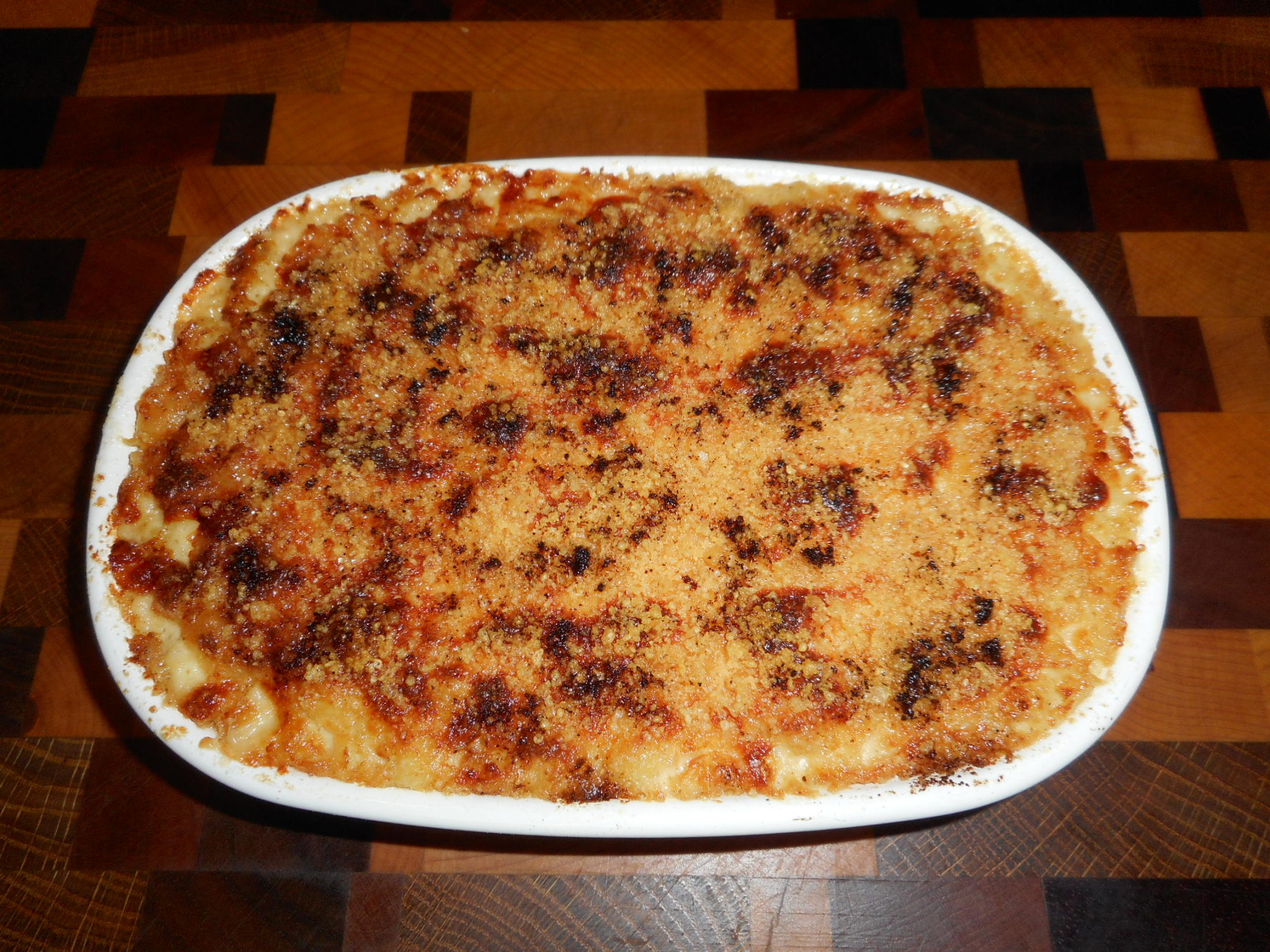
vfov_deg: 54.9
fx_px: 917
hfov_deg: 69.4
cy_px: 476
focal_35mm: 25
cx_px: 635
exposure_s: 1/25
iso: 80
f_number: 3.7
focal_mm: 4.5
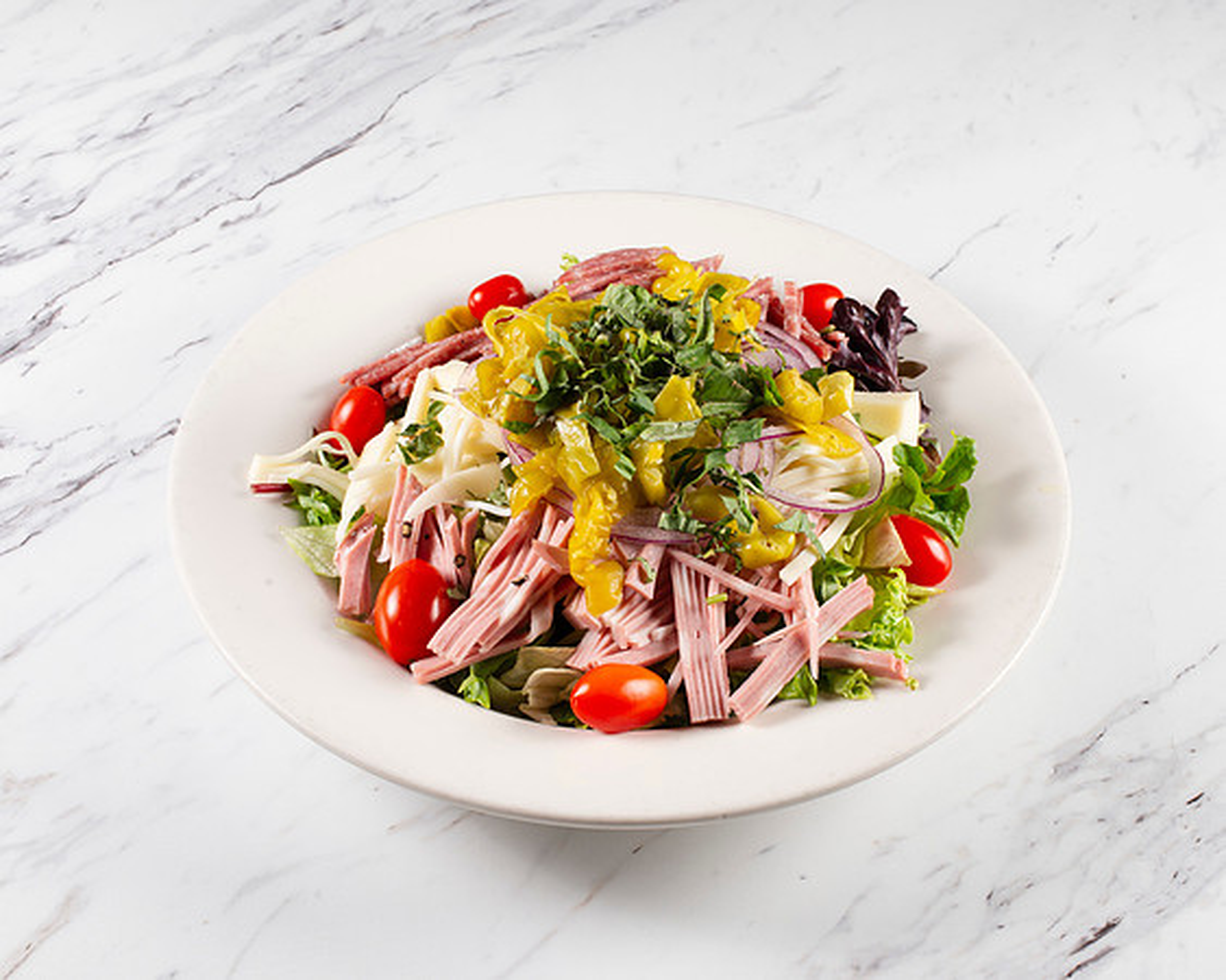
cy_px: 505
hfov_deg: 30.1
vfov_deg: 24.3
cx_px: 636
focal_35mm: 63
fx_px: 2278
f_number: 11
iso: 200
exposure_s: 1/200
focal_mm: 50
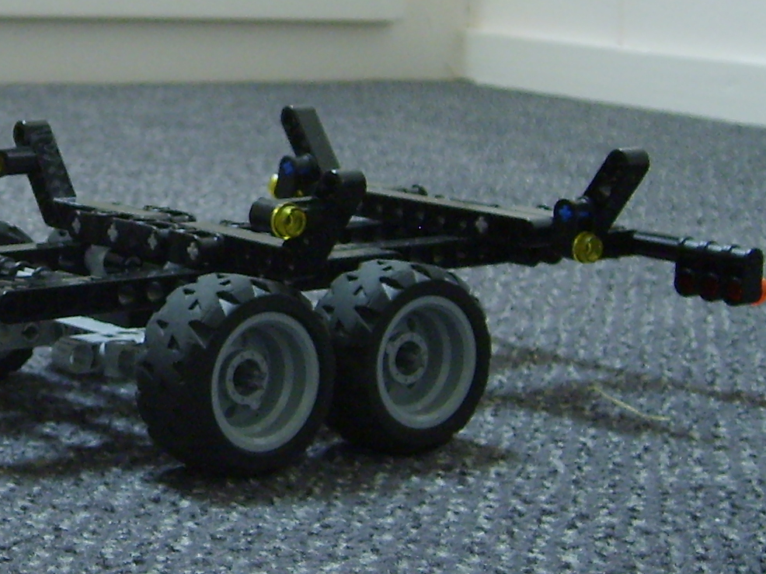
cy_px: 176
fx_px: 2212
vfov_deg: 14.8
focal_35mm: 100
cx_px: 4
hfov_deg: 19.1
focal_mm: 5.8
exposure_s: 1/15
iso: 139
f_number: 2.8
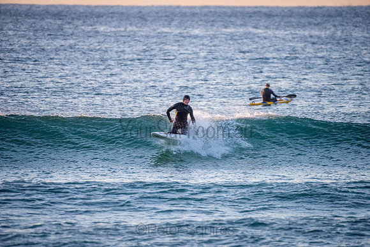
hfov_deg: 4.0
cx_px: 185
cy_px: 124
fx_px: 5299
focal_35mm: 516
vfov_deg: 2.7
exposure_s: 1/500
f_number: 5.6
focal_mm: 500
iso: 450
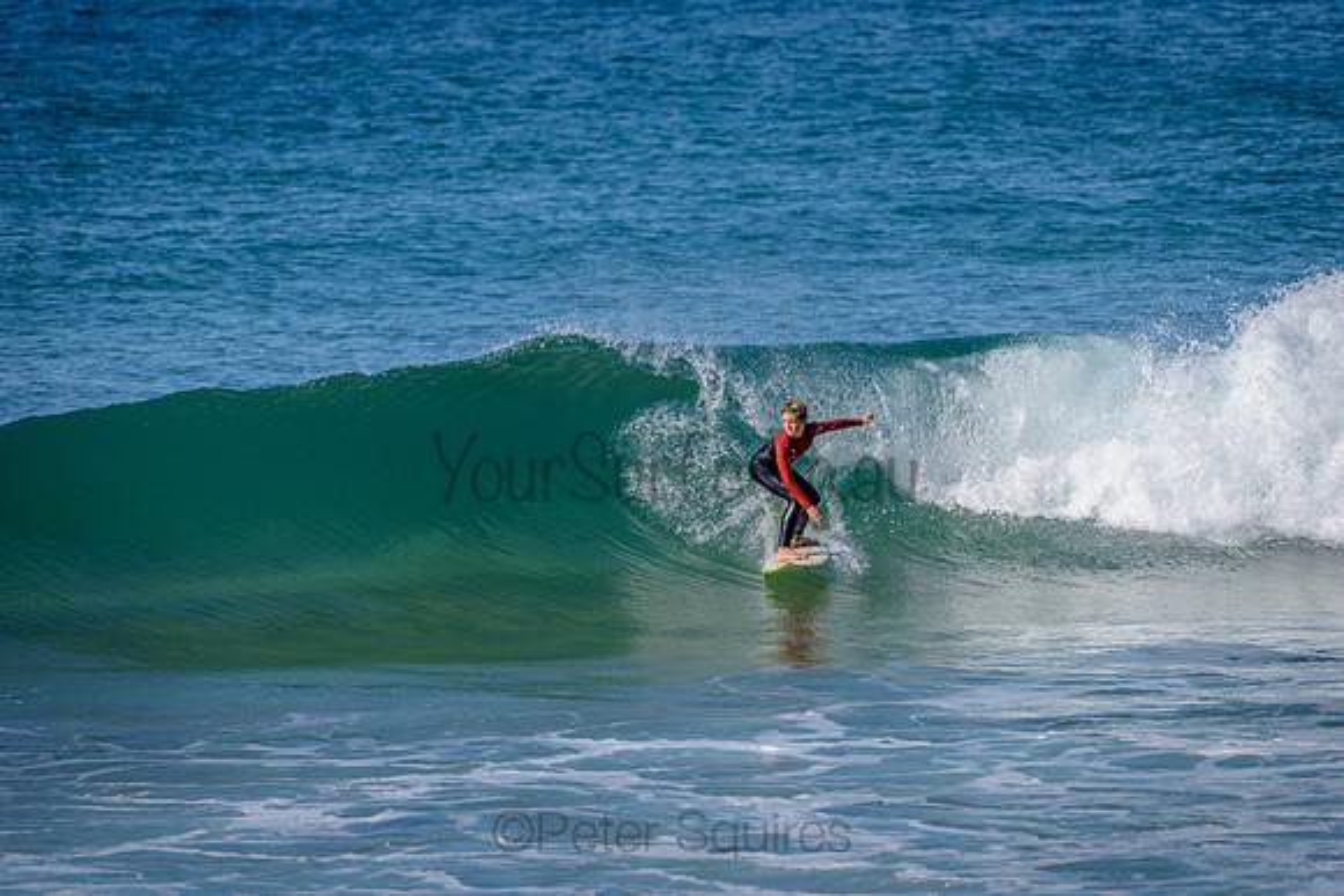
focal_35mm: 500
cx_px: 672
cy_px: 448
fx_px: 18670
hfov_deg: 4.1
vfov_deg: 2.8
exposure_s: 1/2000
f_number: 5.6
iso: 125
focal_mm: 500
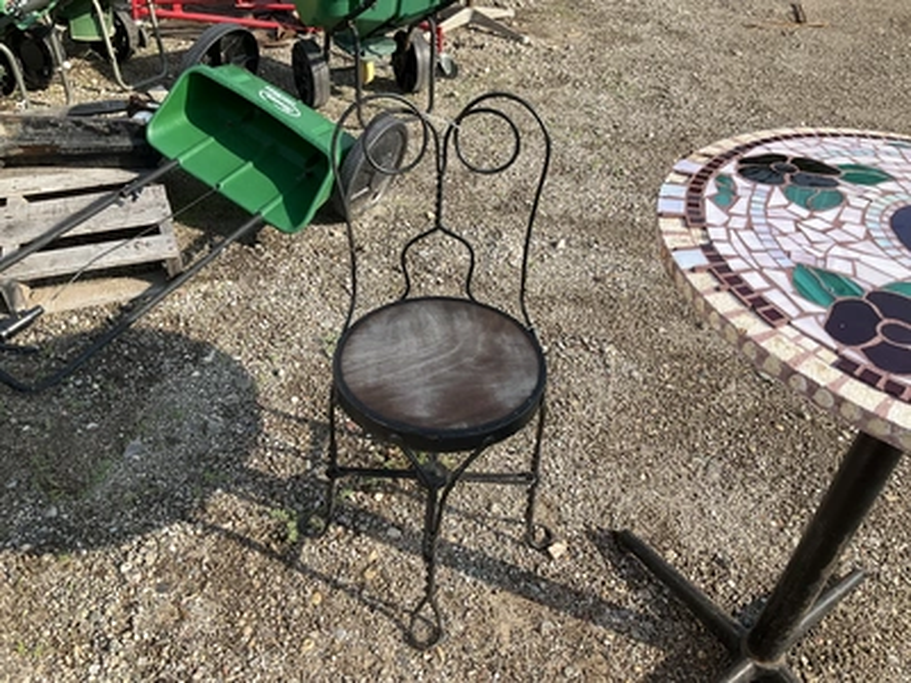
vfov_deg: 48.2
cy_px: 342
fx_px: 763
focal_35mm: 29
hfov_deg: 61.7
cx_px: 456
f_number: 1.8
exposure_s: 1/1098
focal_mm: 3
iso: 25
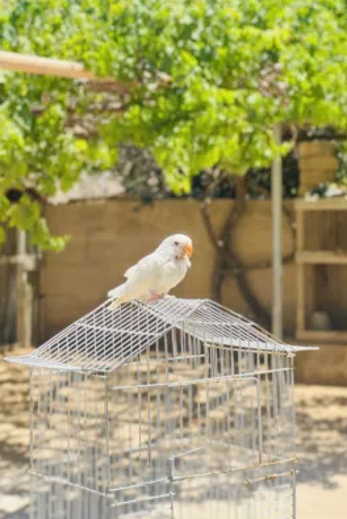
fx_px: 1169
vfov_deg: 25.0
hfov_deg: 16.9
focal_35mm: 81
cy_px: 260
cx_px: 163
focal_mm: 9
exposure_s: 1/359
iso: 32
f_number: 2.8
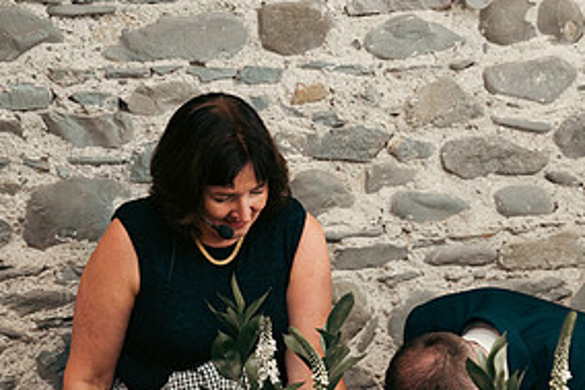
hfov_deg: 20.6
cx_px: 579
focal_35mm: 96
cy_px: 364
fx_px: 1559
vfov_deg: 14.1
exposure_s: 1/160
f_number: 3.5
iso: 1250
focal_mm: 47
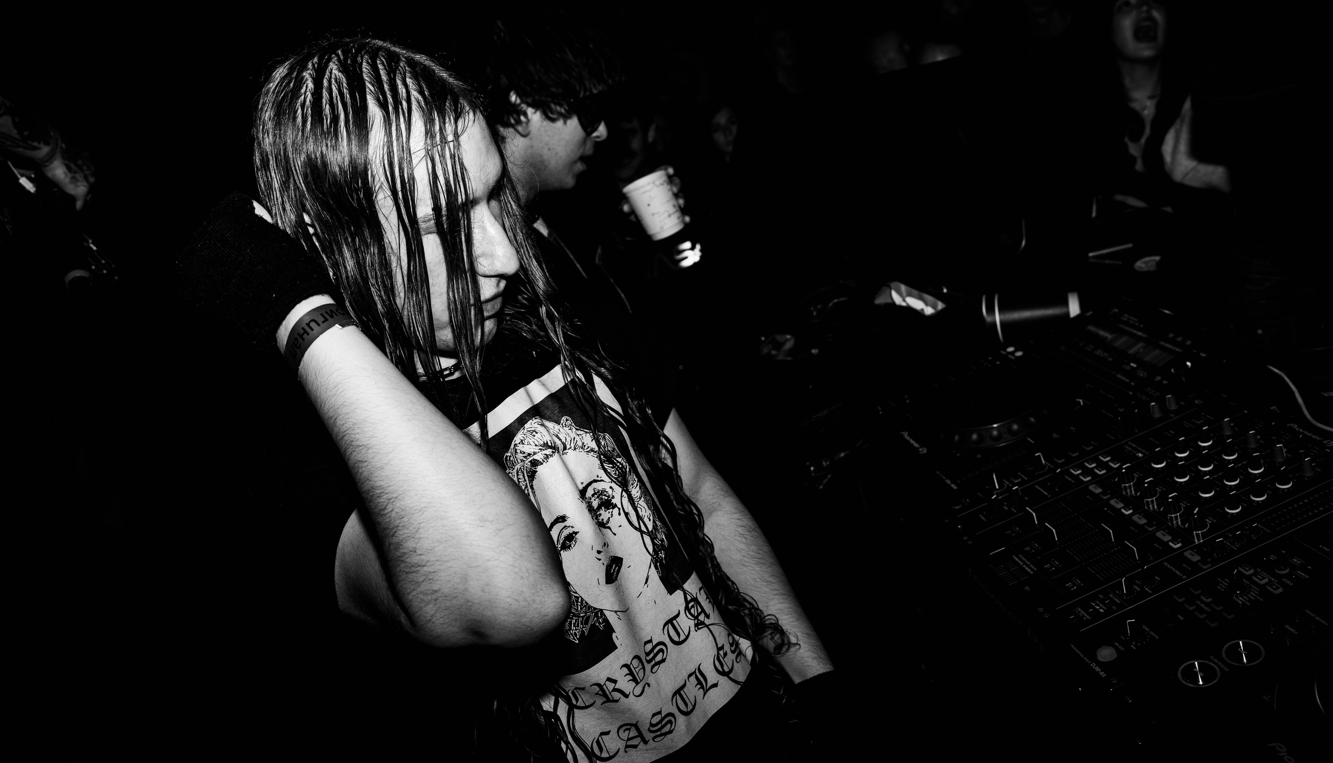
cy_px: 319
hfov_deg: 65.5
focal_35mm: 29
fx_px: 1037
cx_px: 666
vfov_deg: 40.3
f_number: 5.6
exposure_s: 1/200
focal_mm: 28
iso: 800
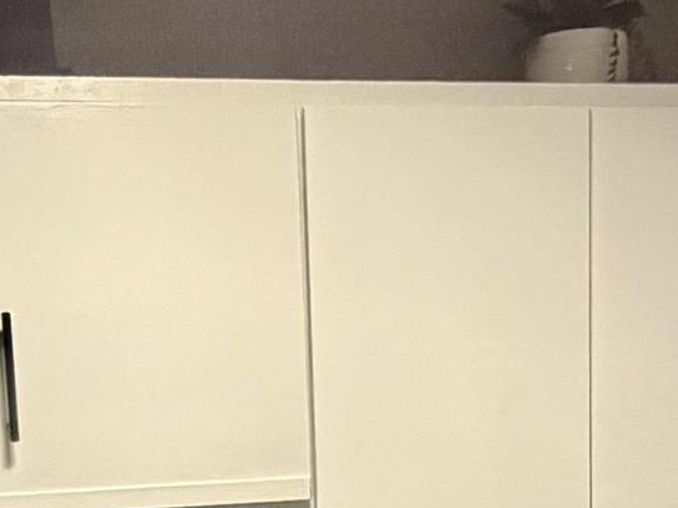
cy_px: 720
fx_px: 1547
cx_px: 232
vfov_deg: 17.2
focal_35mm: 79
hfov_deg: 24.6
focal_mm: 2.22
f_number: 2.2
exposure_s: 1/60
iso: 500
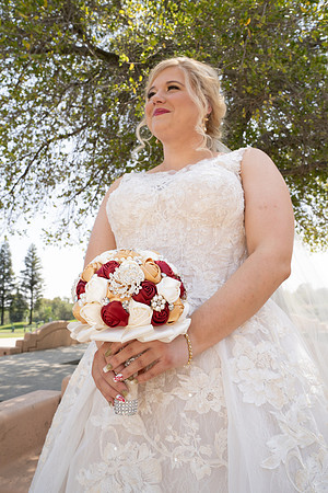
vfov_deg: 69.4
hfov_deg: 49.6
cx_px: 164
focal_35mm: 26
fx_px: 355
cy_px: 246
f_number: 10
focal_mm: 26
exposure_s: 1/200
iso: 500
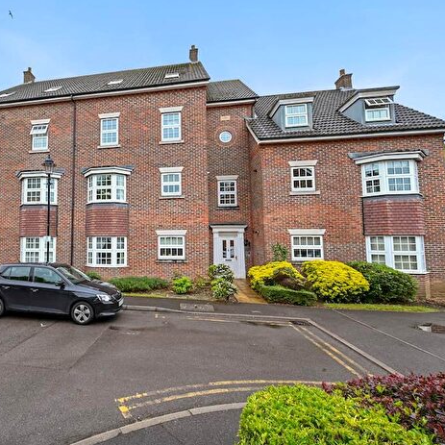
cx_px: 130
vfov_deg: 80.7
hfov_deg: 76.7
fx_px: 262
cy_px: 222
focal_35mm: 18
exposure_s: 1/60
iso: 250
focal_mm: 14
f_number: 8
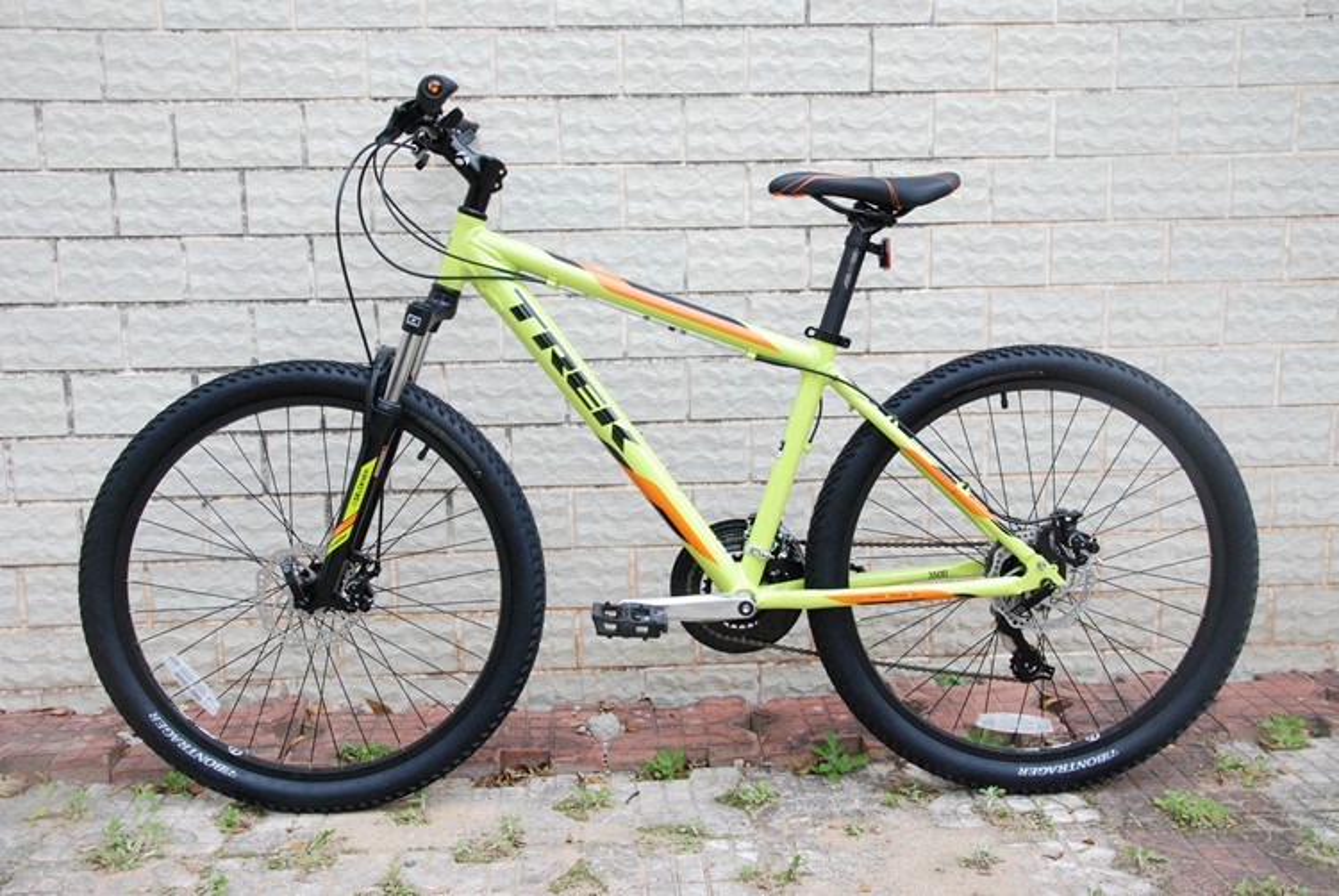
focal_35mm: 36
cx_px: 670
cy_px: 448
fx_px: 1341
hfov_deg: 53.1
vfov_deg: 37.0
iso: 800
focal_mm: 24
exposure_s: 1/250
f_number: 6.3
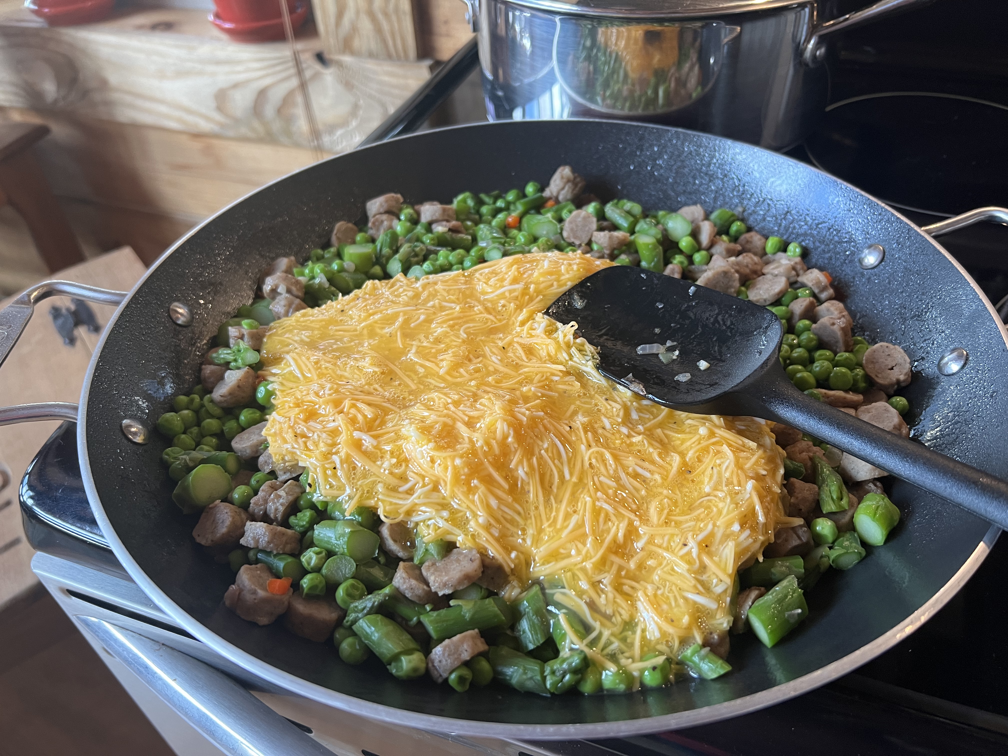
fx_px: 757
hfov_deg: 67.3
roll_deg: +5.0
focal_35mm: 26
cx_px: 504
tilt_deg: -43.2
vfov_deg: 53.1
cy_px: 378
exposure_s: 1/60
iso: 160
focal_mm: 5.7
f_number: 1.5
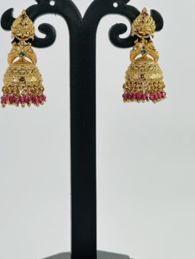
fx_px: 563
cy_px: 141
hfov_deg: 19.7
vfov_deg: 26.0
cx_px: 88
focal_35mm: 75
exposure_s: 1/1120
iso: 80
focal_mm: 6.86
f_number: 1.78
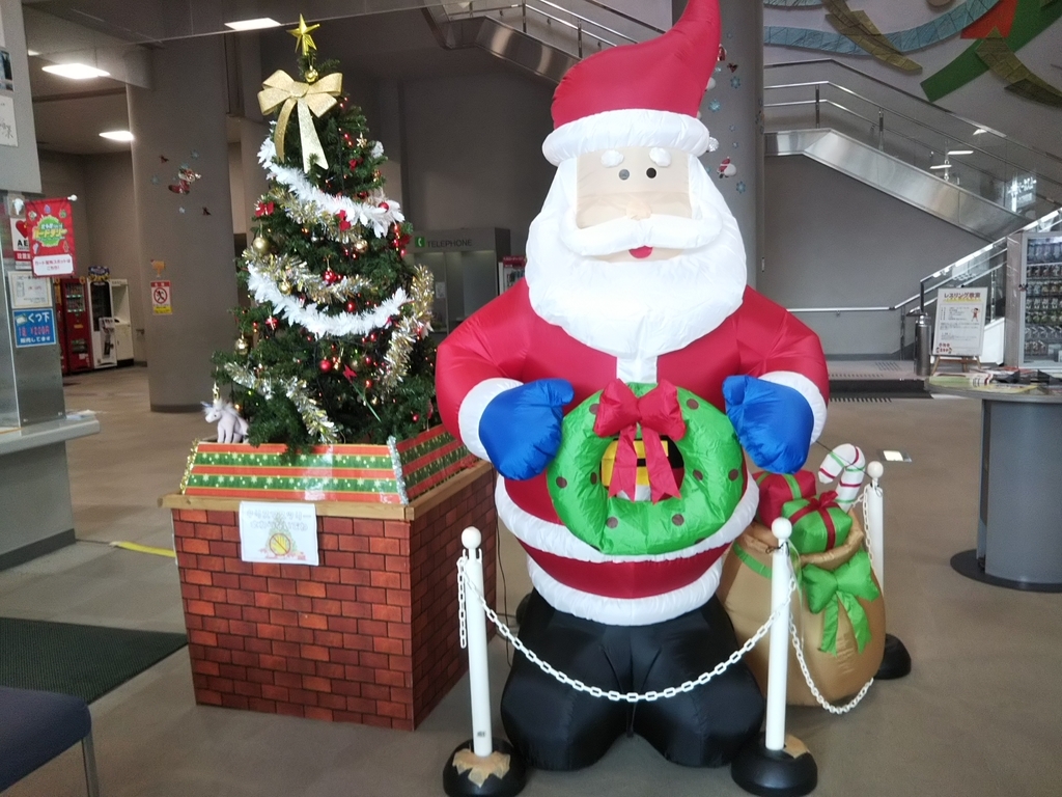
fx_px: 920
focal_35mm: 30
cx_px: 531
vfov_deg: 46.8
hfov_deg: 60.0
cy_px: 398
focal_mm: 4
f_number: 2.2
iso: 50
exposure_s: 1/30
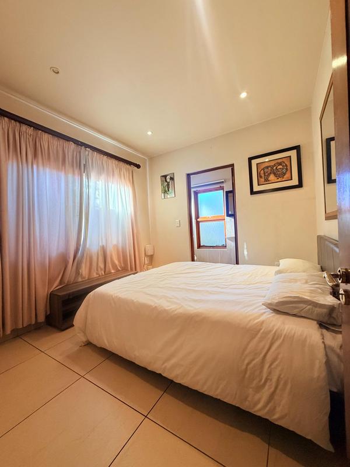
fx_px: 189
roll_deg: +3.5
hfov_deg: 85.7
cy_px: 234
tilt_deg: -0.5
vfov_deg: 102.1
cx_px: 175
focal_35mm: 14
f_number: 2.2
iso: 160
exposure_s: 1/100
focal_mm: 2.22
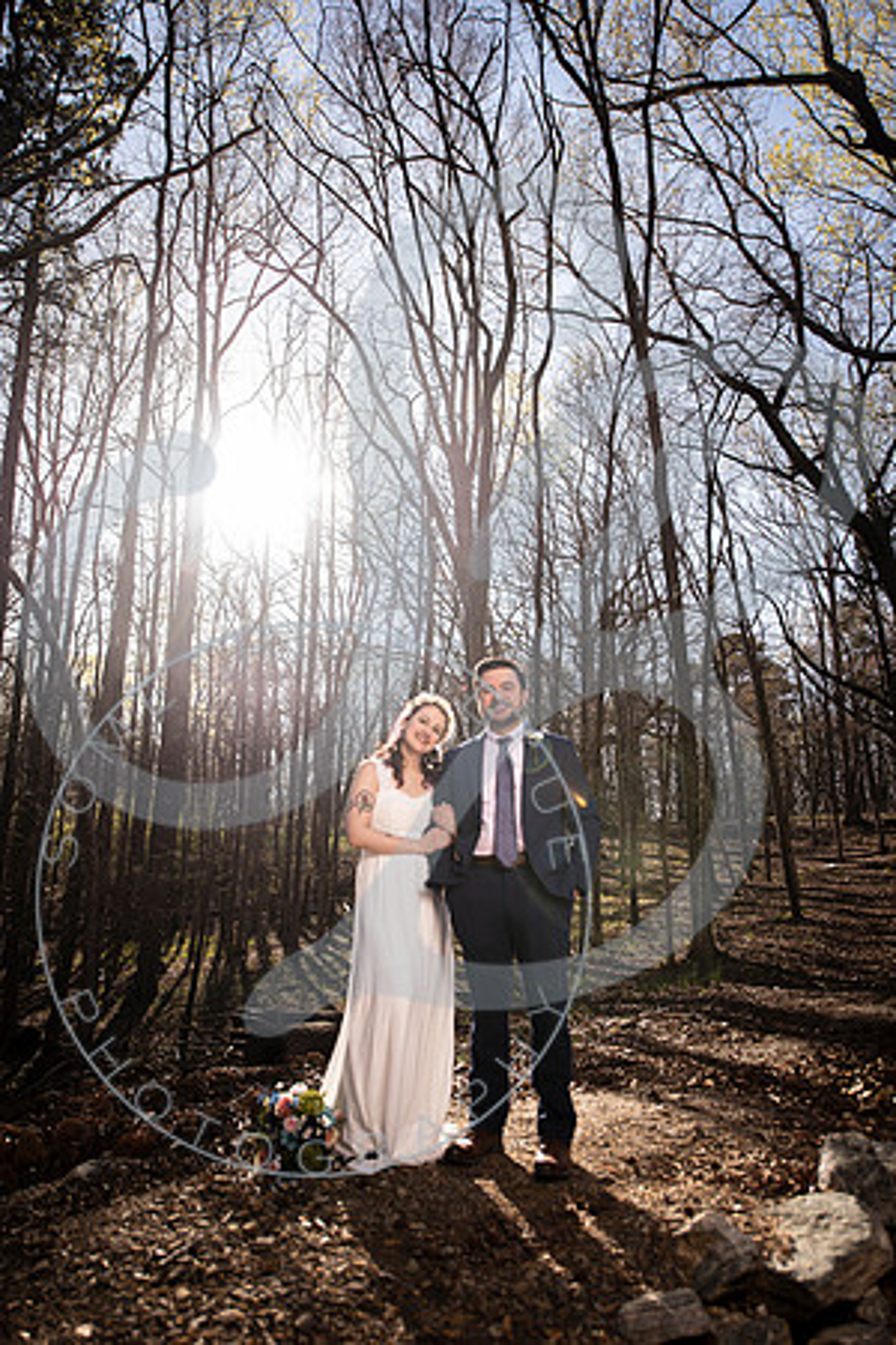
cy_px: 672
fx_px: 896
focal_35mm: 24
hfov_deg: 53.1
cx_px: 448
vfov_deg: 73.7
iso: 100
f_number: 2.8
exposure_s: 1/800
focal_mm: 24
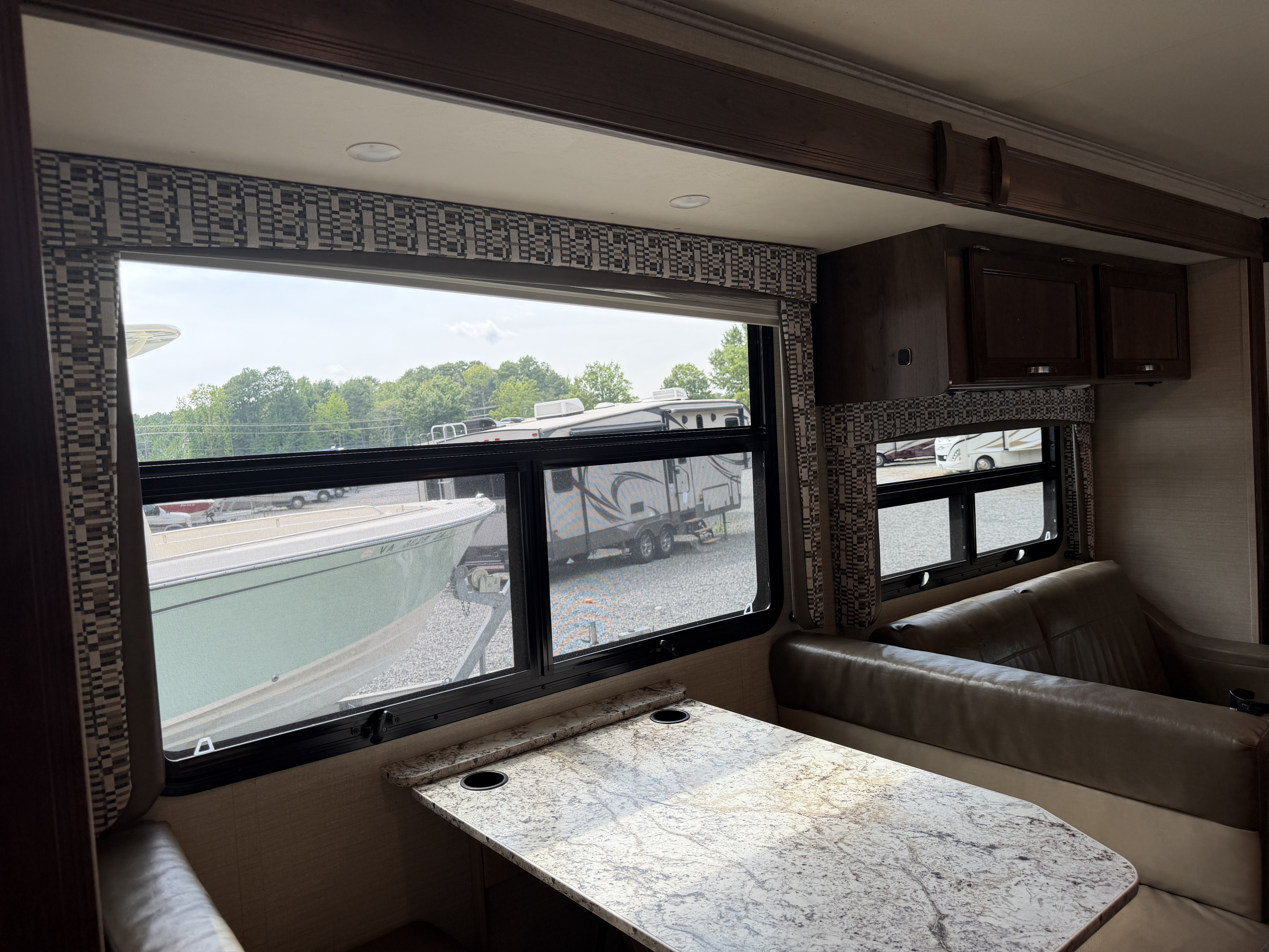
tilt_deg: -1.6
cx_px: 634
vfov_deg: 56.8
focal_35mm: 24
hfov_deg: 71.6
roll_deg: +3.3
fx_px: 880
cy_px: 476
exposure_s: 1/236
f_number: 1.78
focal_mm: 6.76
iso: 64
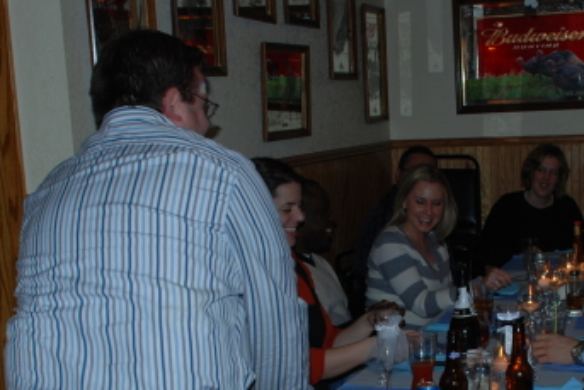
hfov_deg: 28.6
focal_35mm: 70
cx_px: 397
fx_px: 1136
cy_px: 343
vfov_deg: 19.2
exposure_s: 1/60
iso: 200
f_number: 3.8
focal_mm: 20
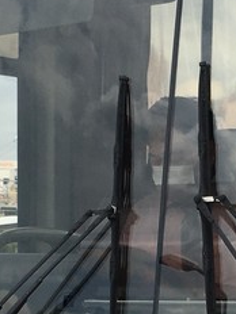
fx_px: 1364
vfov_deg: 12.9
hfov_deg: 9.8
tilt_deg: +0.4
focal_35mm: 150
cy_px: 337
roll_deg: -1.4
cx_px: 259
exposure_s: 1/1538
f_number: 2.2
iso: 25
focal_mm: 4.15
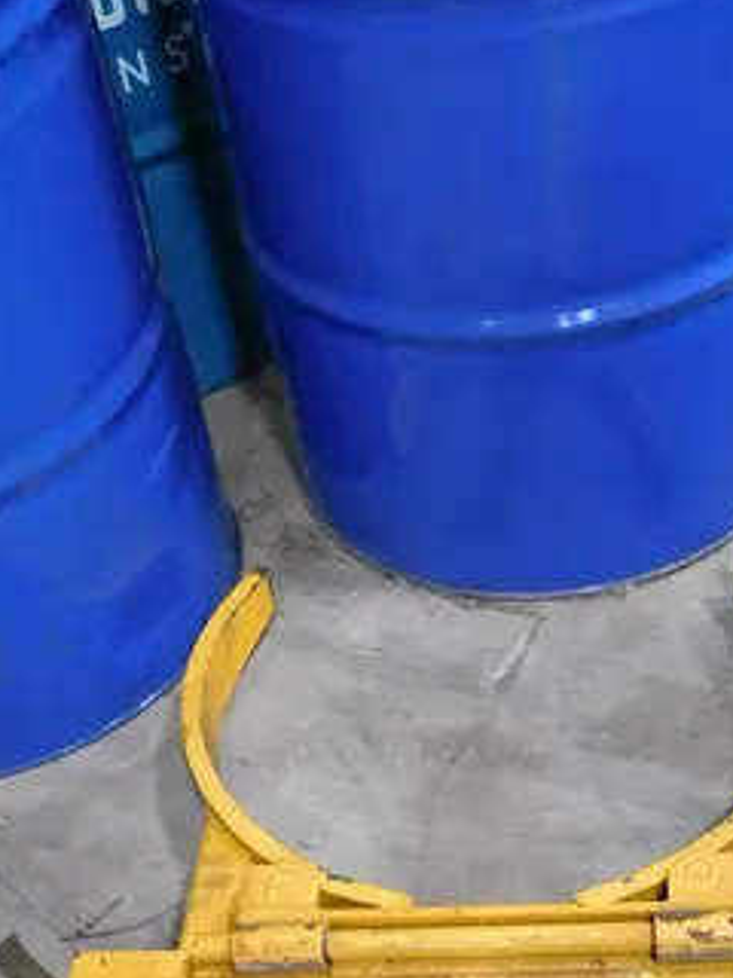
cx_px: 484
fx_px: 1525
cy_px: 984
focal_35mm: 54
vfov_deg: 32.6
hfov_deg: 26.9
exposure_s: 1/25
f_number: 3
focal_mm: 4
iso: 400
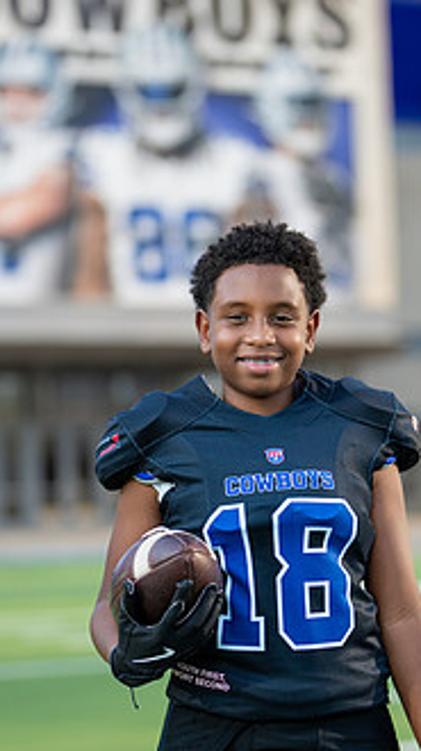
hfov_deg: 11.4
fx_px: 2109
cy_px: 441
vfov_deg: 20.2
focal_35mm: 106
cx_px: 278
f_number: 1.2
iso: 100
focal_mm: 50
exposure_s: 1/3200
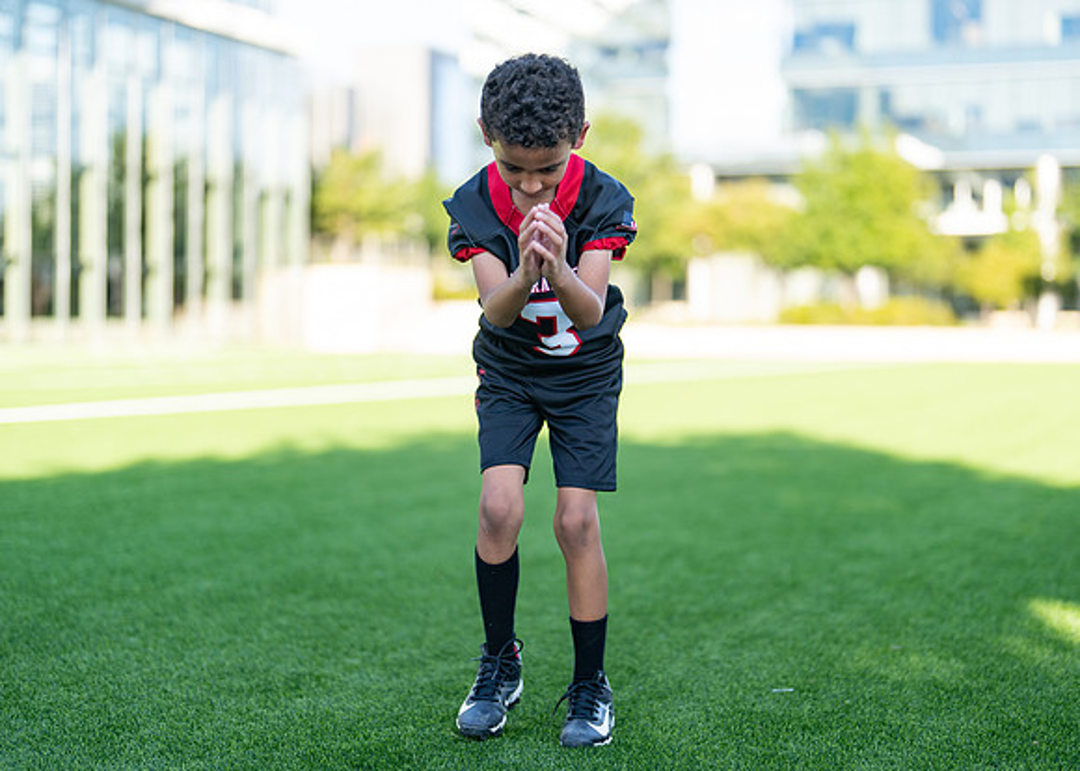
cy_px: 346
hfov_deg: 33.9
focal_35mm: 58
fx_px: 1773
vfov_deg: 24.5
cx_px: 587
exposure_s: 1/1250
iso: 100
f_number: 1.2
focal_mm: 50
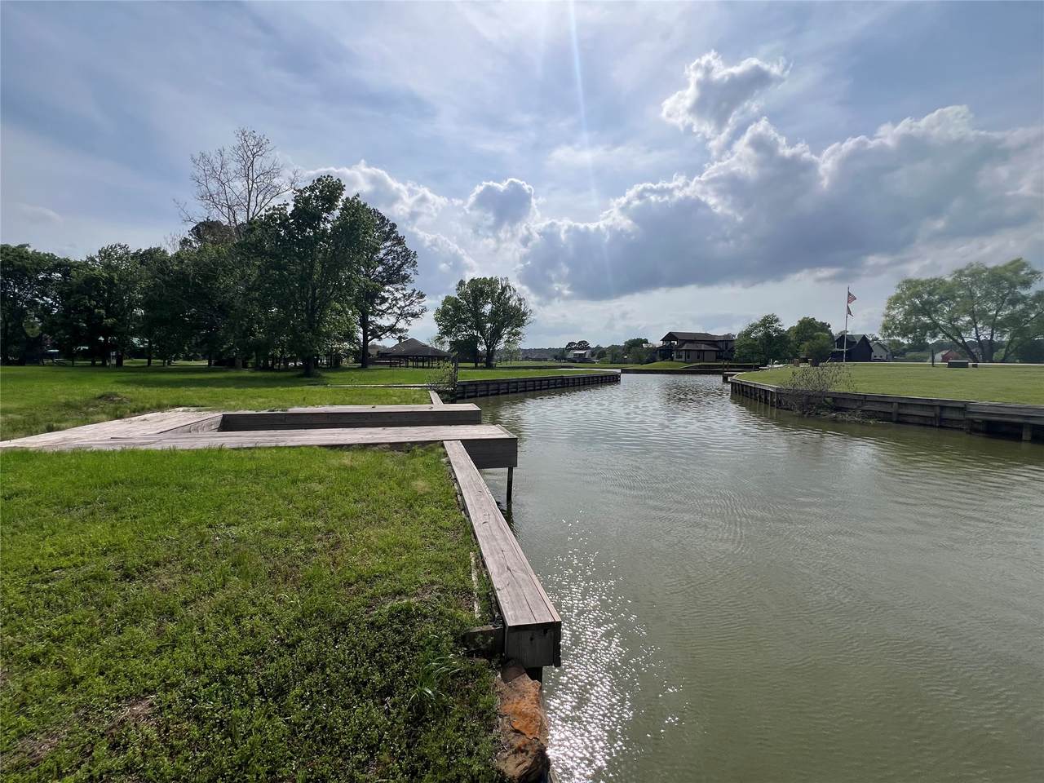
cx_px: 522
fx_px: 392
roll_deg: +0.2
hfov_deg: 106.2
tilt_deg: -3.7
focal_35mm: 13
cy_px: 392
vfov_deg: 89.9
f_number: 1.8
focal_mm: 1.57
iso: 32
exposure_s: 1/3534
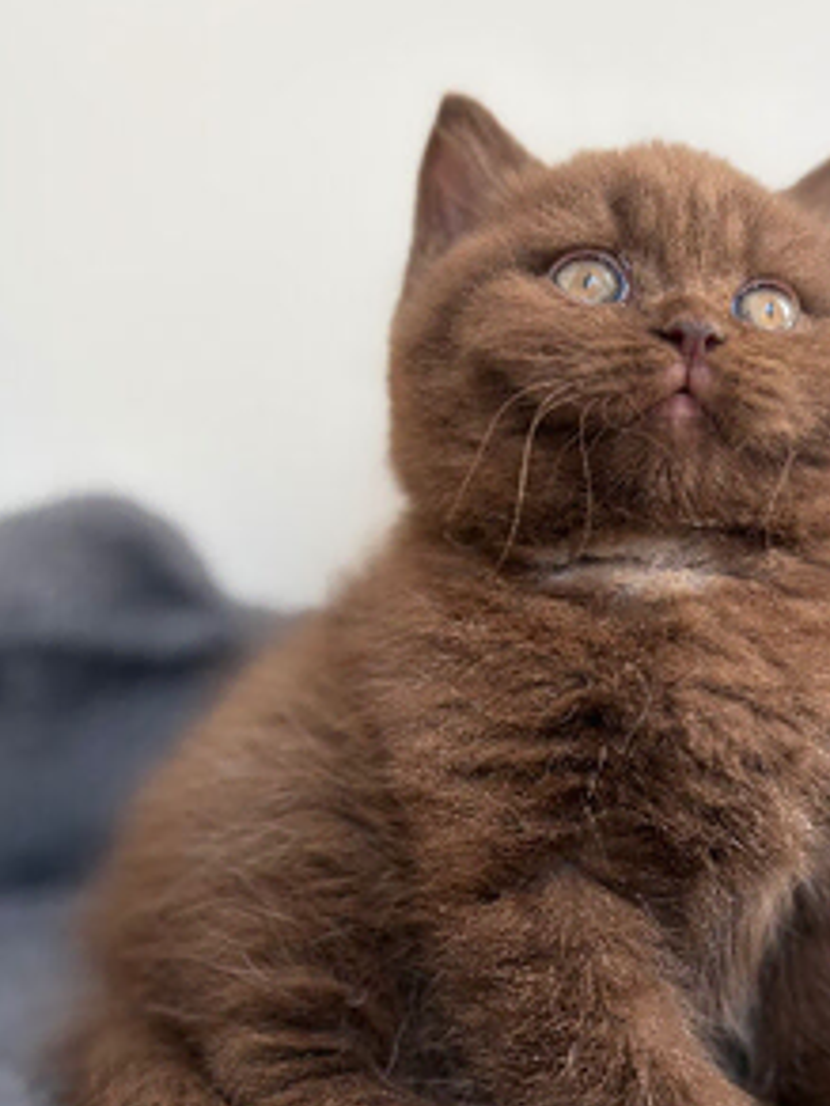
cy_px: 657
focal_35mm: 42
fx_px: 1343
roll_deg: +0.7
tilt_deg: -14.3
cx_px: 460
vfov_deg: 44.6
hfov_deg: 34.3
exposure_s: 1/167
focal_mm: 5.96
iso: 40
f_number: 1.6
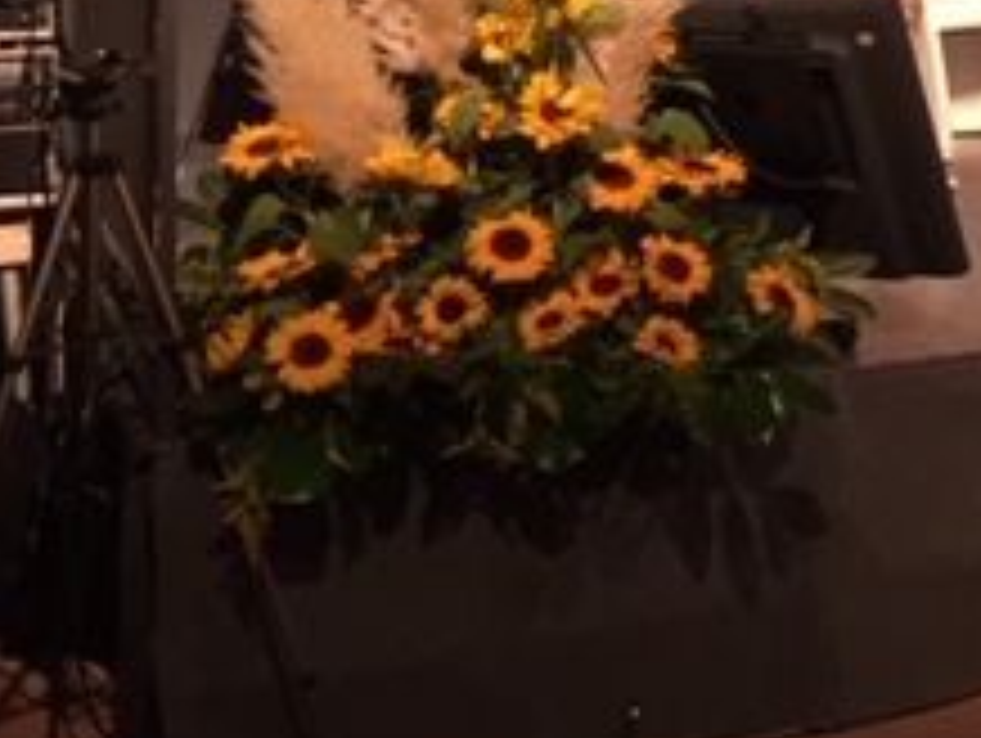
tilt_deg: -0.4
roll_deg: +0.5
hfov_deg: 20.9
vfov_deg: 16.5
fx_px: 2412
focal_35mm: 85
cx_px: 1287
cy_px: -202
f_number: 2.2
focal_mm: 4.15
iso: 125
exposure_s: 1/33
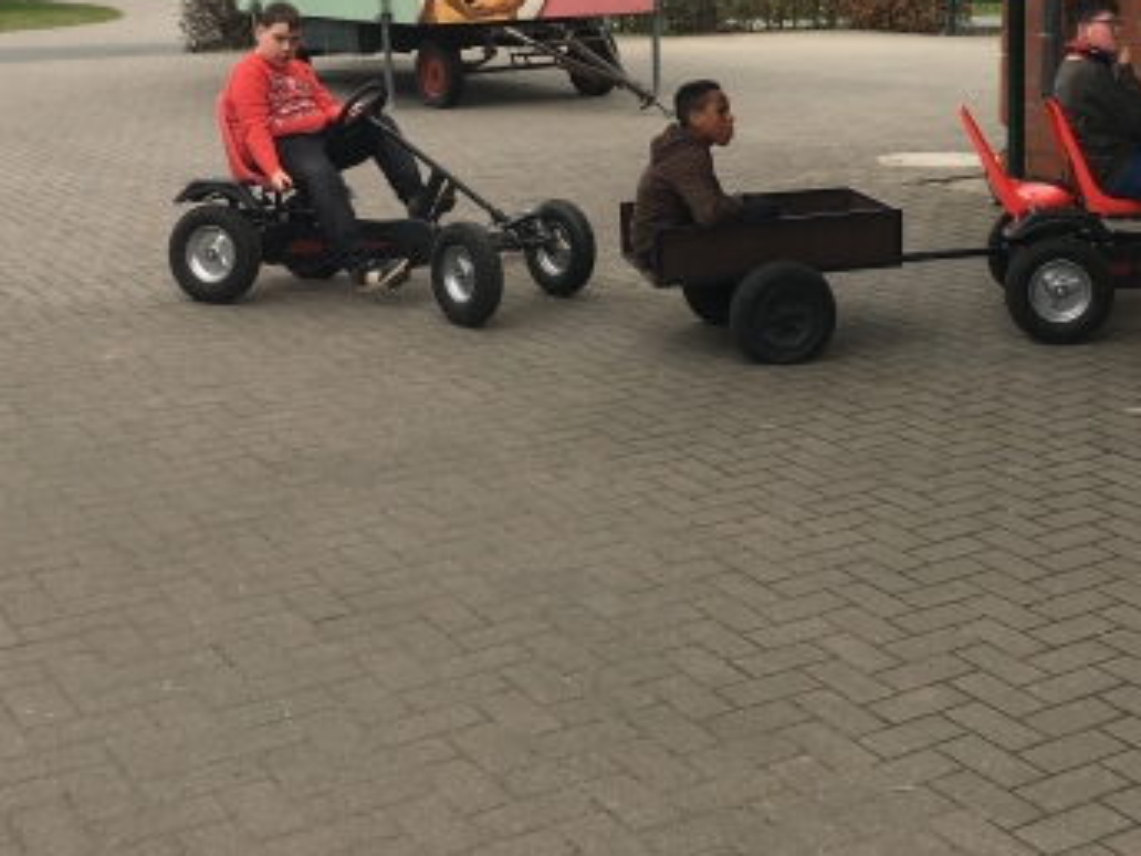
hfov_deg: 35.2
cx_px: 770
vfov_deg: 26.2
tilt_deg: -7.0
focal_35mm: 54
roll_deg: -1.3
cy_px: 90
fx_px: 1780
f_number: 2.2
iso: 25
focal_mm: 4.15
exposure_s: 1/432
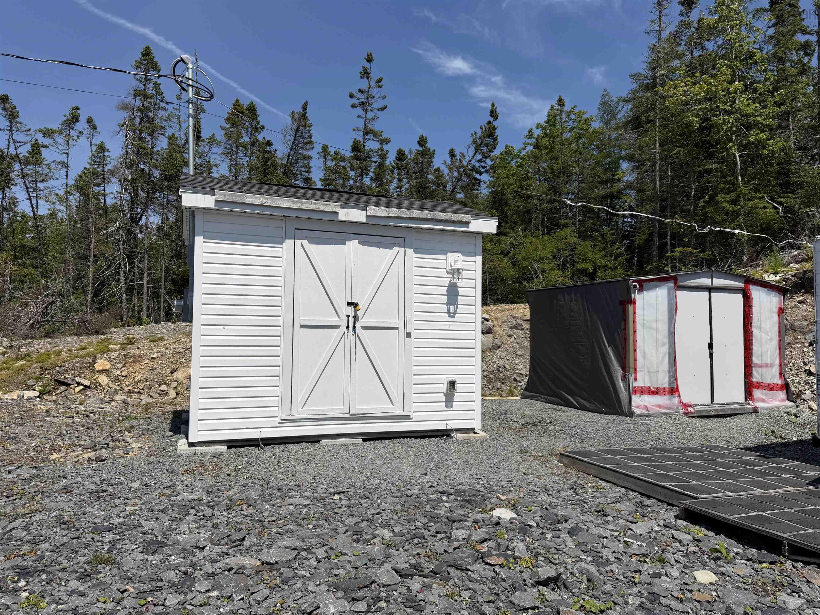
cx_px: 410
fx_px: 569
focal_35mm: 24
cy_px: 308
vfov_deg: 56.8
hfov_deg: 71.6
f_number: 1.78
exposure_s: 1/10309
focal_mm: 6.76
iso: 80
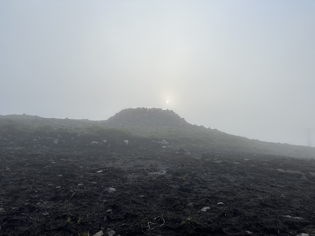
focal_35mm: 24
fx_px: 218
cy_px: 118
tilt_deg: +4.3
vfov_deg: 56.8
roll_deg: -0.7
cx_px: 158
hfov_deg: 71.6
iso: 80
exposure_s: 1/2110
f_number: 1.78
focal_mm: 6.86
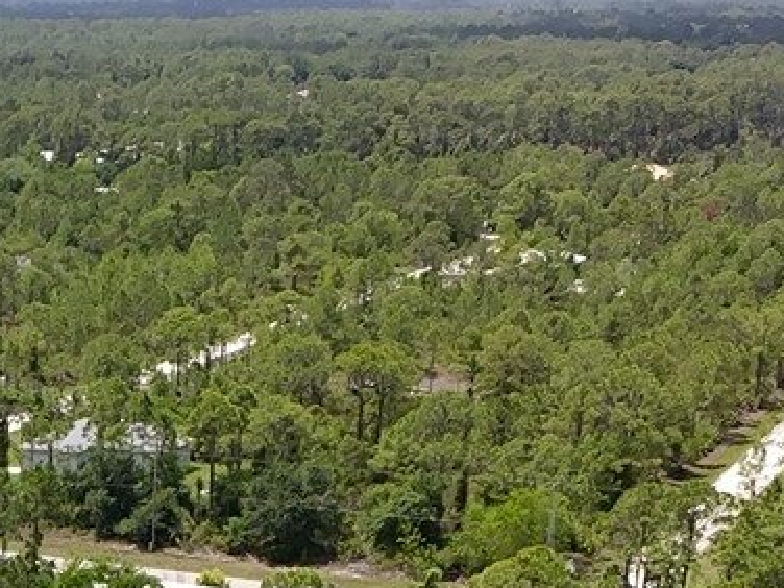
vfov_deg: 13.1
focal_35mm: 102
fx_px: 2310
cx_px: -142
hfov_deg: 18.3
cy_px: 1047
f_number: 2.8
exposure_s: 1/800
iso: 140
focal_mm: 4.55
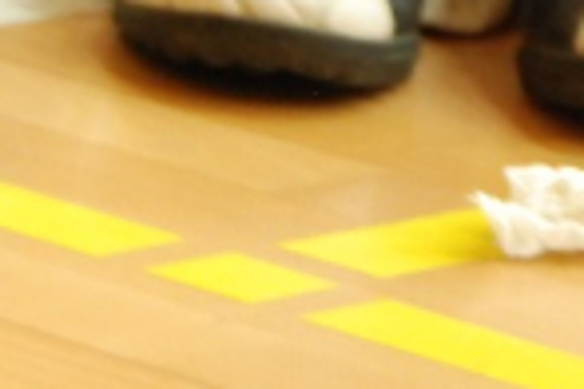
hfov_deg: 4.9
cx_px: -671
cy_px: -60
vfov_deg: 3.4
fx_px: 6618
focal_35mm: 408
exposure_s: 1/15
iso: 800
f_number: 2.8
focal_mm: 50
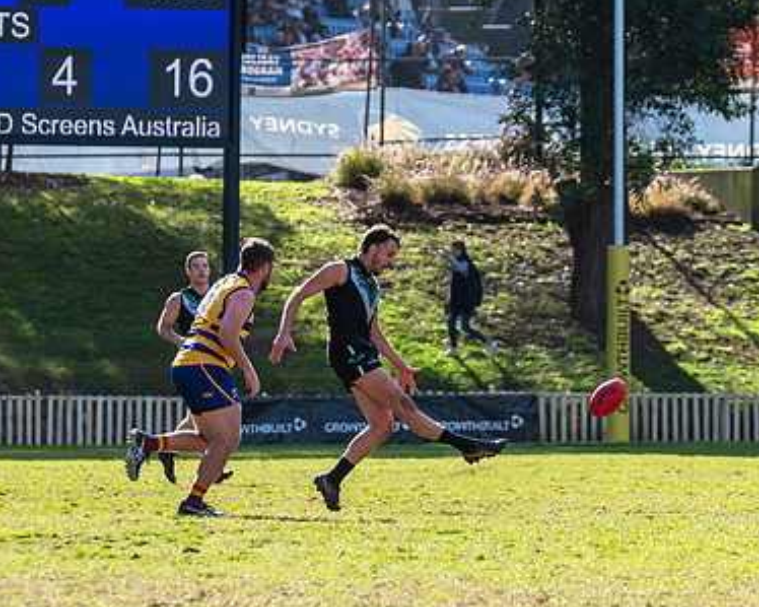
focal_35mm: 480
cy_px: 292
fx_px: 10780
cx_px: 453
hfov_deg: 4.0
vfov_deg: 3.2
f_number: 6.3
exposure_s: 1/1600
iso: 640
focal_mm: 250
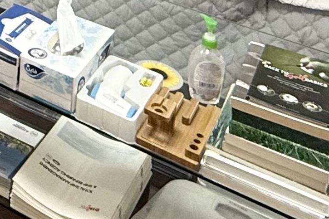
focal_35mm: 81
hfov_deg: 20.7
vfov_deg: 13.5
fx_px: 740
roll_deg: +0.3
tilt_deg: -10.0
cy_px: -265
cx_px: -187
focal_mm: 2.22
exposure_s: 1/50
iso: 200
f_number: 2.2
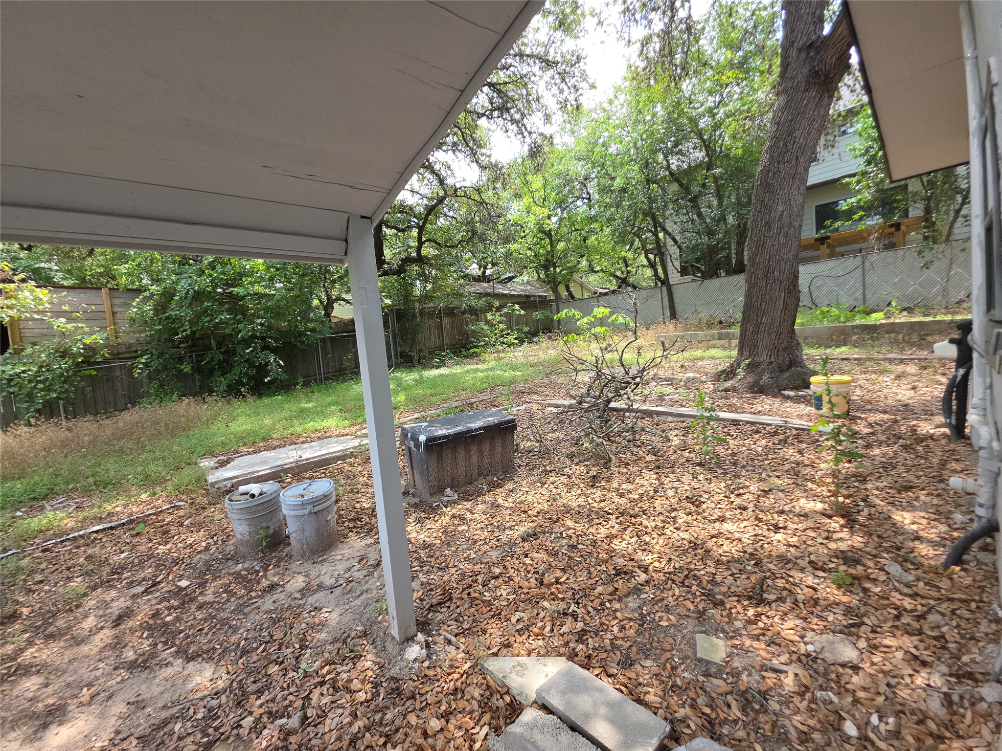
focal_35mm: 13
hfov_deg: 106.2
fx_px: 376
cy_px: 376
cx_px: 501
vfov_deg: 89.9
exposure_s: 1/278
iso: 40
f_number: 1.9
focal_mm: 2.2
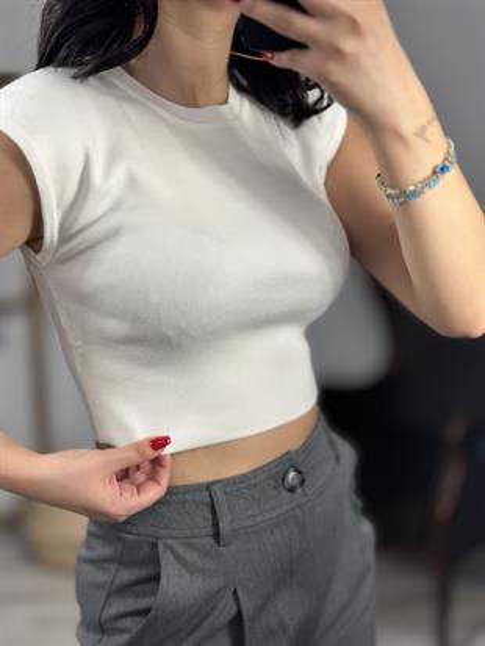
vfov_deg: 39.6
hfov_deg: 30.3
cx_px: 242
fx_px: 896
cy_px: 323
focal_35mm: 48
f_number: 1.78
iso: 64
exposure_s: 1/139
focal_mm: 6.86
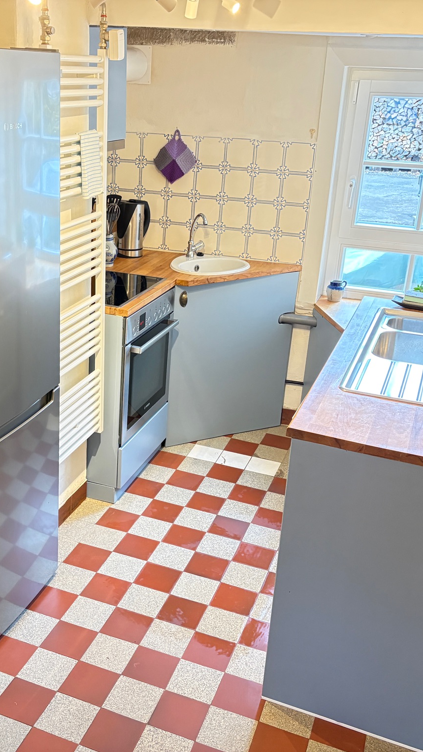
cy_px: 376
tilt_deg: -22.2
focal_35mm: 38
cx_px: 124
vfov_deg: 52.8
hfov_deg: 30.8
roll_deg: -2.0
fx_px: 758
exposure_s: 1/33
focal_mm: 5.96
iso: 400
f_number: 1.6
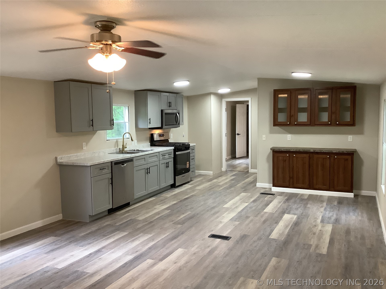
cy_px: 144
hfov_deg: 58.4
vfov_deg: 45.4
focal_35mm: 31
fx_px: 346
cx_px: 193
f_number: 2.4
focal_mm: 3.3
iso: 200
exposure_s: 1/60
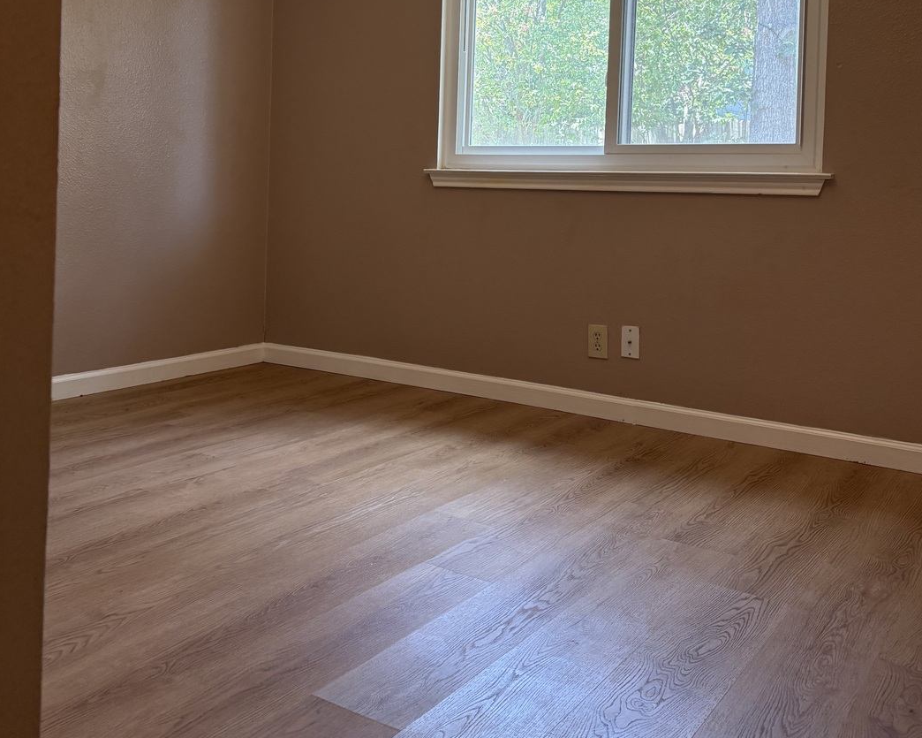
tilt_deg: -0.3
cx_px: 472
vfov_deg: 41.2
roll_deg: -1.4
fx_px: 955
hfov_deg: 51.5
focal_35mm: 35
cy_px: 201
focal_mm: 5.96
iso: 125
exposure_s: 1/120
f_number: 1.6
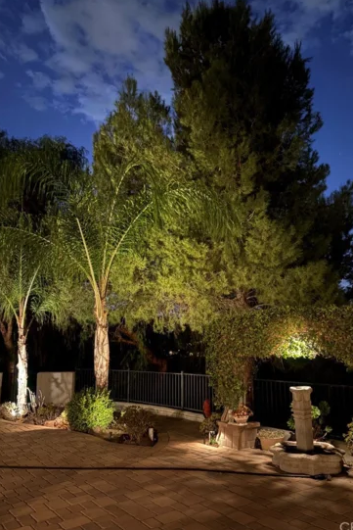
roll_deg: +1.2
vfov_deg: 65.5
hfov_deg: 46.3
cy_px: 261
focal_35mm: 28
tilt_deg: +12.5
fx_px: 412
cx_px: 199
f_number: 1.6
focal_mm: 5.96
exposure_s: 1/5
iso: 1600
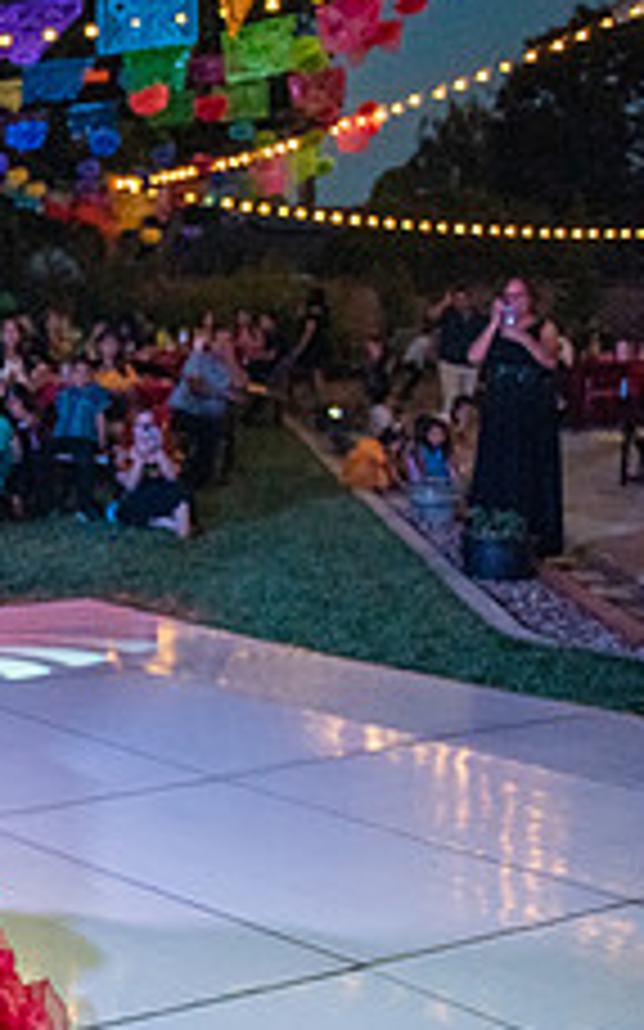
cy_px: 412
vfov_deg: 32.9
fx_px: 1742
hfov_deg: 17.1
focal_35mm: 62
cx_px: -518
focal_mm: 24
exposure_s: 1/200
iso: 1600
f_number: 2.8
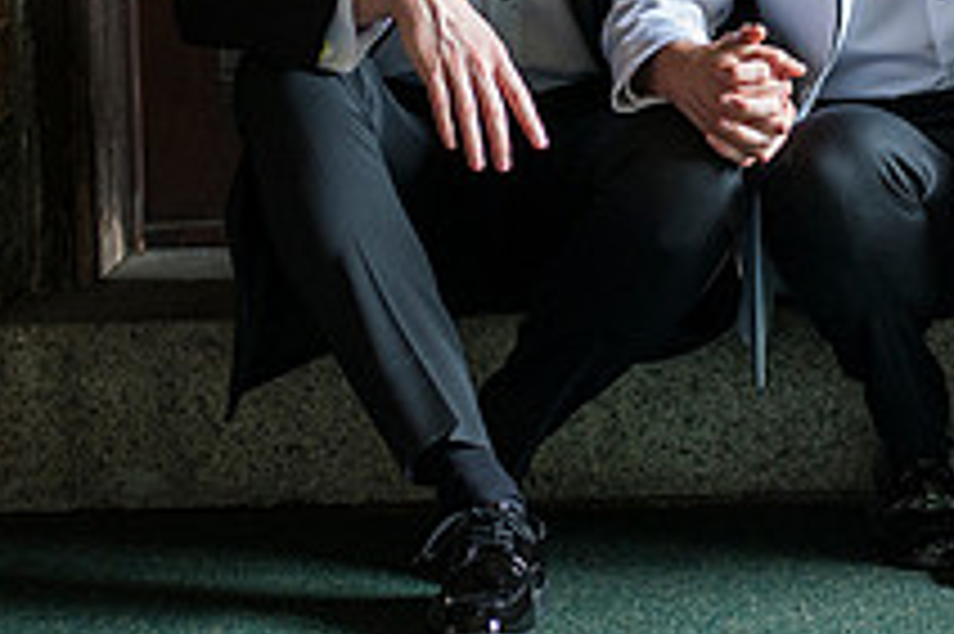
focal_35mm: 137
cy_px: -99
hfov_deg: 14.9
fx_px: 3628
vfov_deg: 9.9
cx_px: 783
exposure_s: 1/400
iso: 800
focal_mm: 50
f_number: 2.2
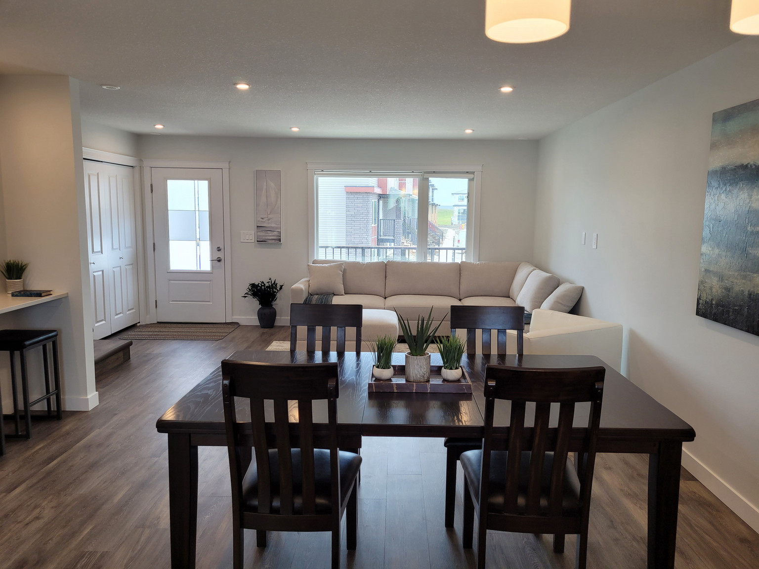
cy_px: 284
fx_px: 570
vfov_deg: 53.1
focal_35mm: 26
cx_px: 380
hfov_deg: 67.3
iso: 64
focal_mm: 5.4
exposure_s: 1/120
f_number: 1.8
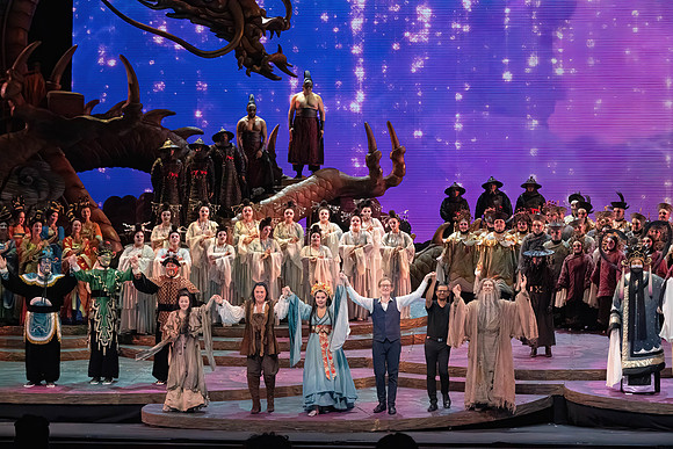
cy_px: 224
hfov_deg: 21.2
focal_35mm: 96
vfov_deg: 14.3
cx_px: 336
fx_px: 1795
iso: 20000
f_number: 10
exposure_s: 1/1000
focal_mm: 96
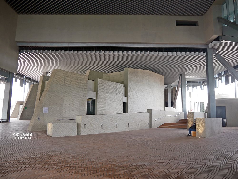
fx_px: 193
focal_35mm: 28
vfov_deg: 49.8
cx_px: 119
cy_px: 90
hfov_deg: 63.4
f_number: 3.5
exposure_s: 1/60
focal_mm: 14
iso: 250
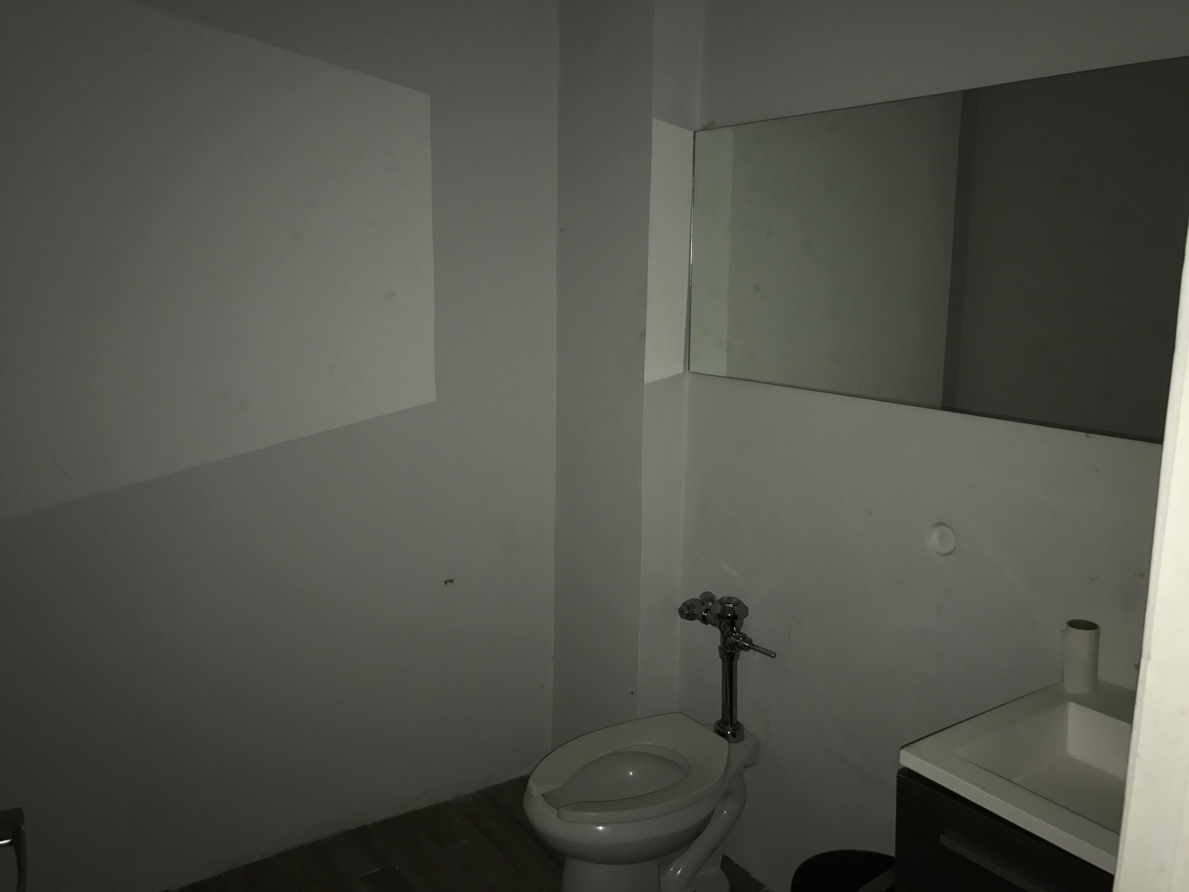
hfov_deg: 63.4
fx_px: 962
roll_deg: -1.6
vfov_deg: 49.7
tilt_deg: -11.3
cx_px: 594
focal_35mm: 28
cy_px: 446
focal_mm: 3.99
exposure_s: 1/16
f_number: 1.8
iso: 32
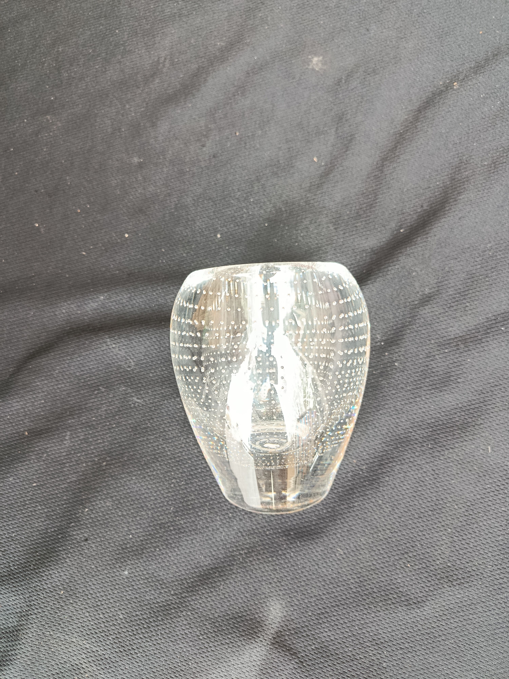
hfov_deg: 56.8
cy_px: 340
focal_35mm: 24
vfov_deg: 71.6
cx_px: 254
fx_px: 471
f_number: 1.7
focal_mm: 5.24
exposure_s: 1/100
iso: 471
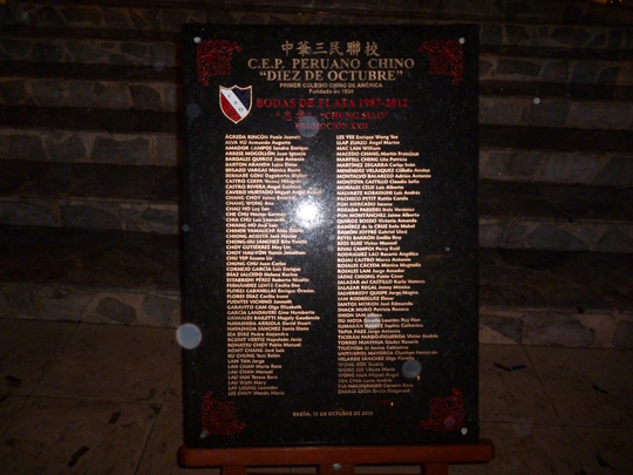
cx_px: 316
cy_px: 238
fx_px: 512
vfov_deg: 49.7
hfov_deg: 63.4
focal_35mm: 28
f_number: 3.1
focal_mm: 5
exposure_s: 1/60
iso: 400
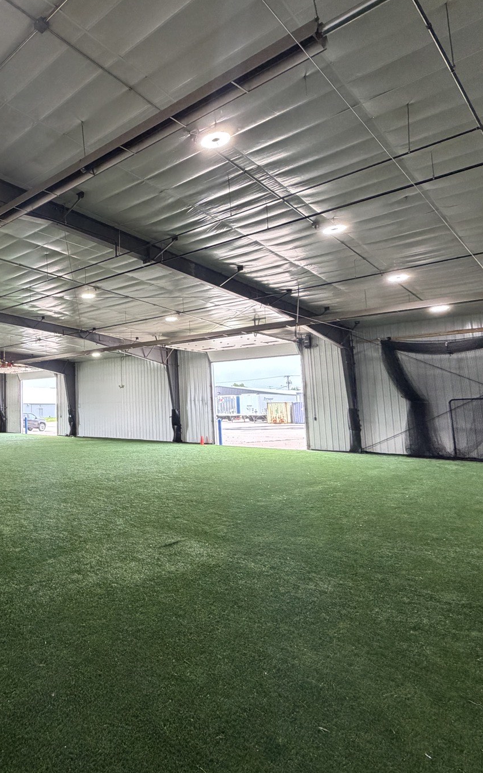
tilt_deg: +6.6
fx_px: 463
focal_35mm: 22
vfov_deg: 79.6
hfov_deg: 47.5
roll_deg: +0.2
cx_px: 21
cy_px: 362
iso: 320
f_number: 2.2
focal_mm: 2.22
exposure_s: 1/121
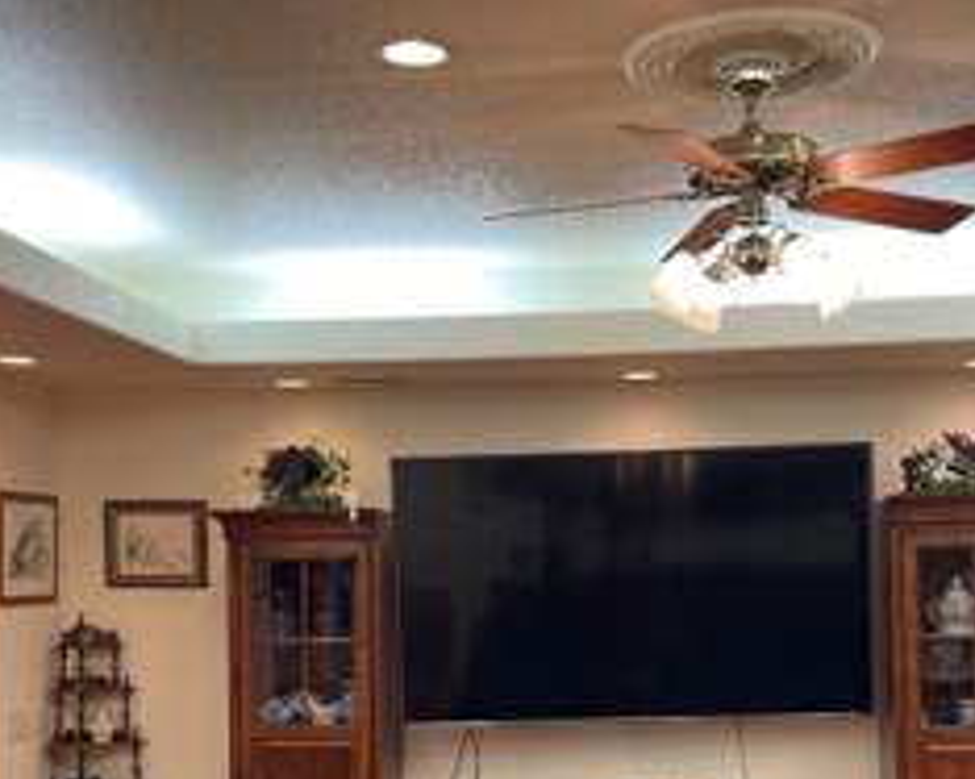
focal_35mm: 50
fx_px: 1442
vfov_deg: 29.8
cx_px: 517
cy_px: 579
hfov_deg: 37.3
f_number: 1.6
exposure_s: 1/120
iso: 80
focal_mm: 5.1
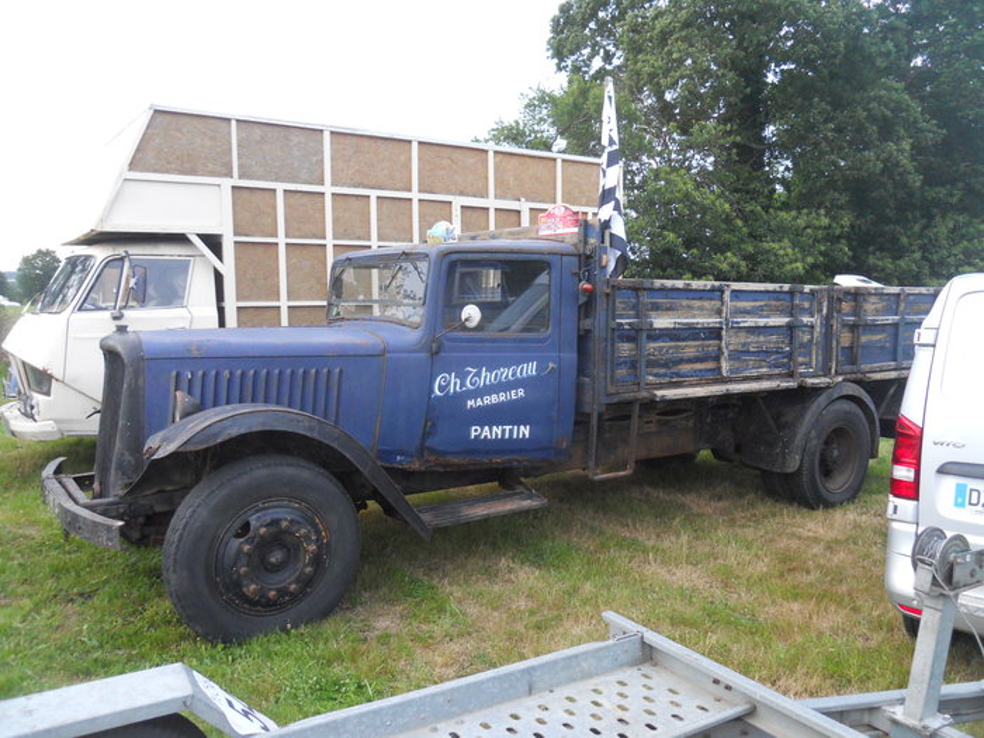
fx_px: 796
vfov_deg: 49.7
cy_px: 369
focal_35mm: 28
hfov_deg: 63.4
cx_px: 492
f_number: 2.7
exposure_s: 1/160
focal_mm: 5
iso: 400
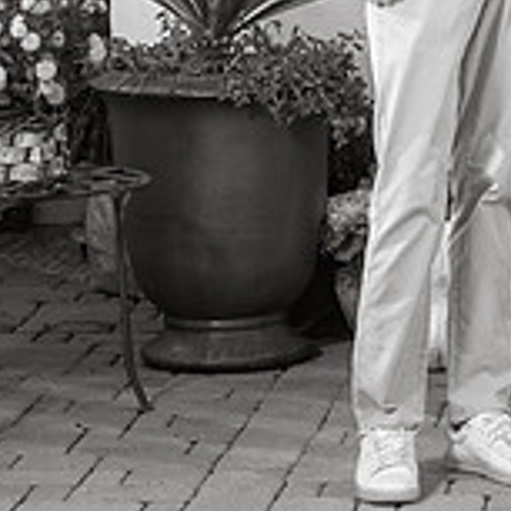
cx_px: 815
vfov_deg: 6.9
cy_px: -94
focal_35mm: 251
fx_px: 4192
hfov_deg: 6.9
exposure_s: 1/250
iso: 400
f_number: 7.1
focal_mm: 70
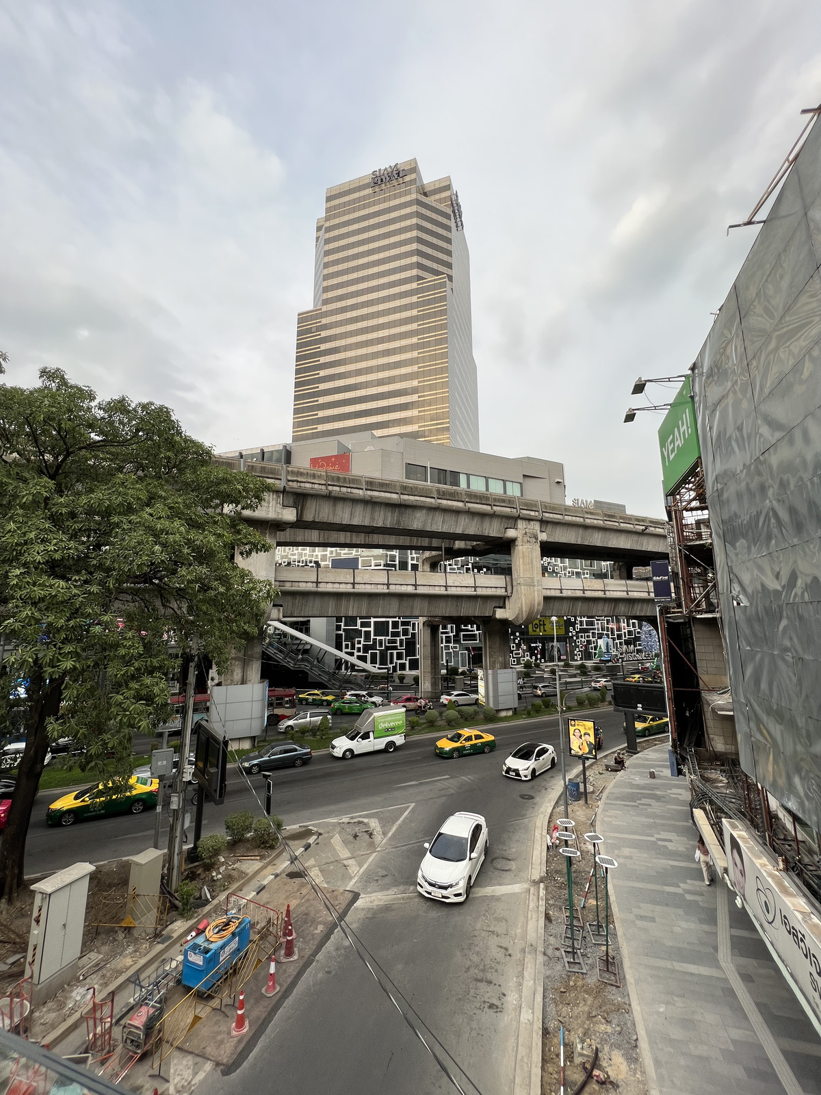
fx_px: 411
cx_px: 410
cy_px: 548
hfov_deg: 89.9
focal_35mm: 13
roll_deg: +0.2
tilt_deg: +10.2
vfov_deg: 106.2
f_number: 1.8
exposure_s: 1/186
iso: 32
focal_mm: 1.57
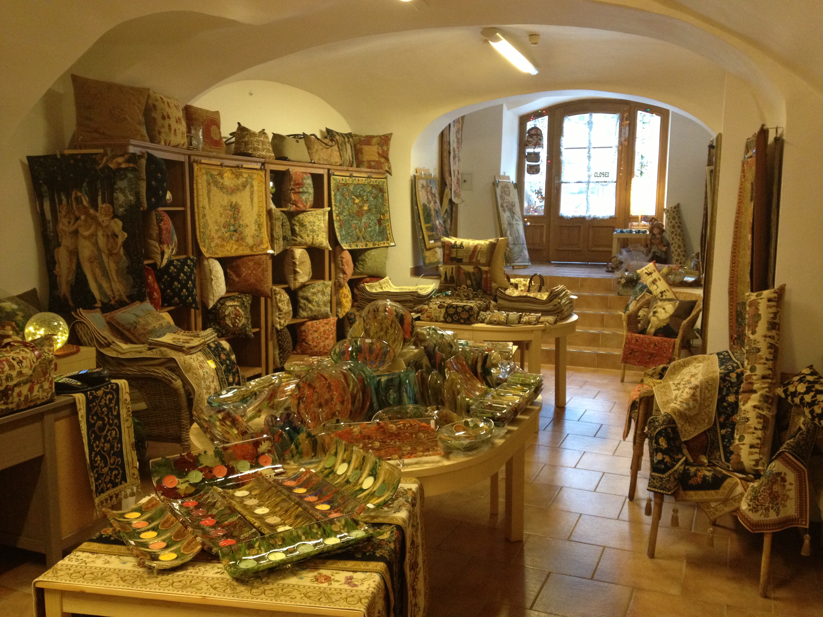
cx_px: 412
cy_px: 308
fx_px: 832
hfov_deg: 52.6
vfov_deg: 40.7
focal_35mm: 35
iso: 250
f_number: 2.4
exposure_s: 1/20
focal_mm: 4.28
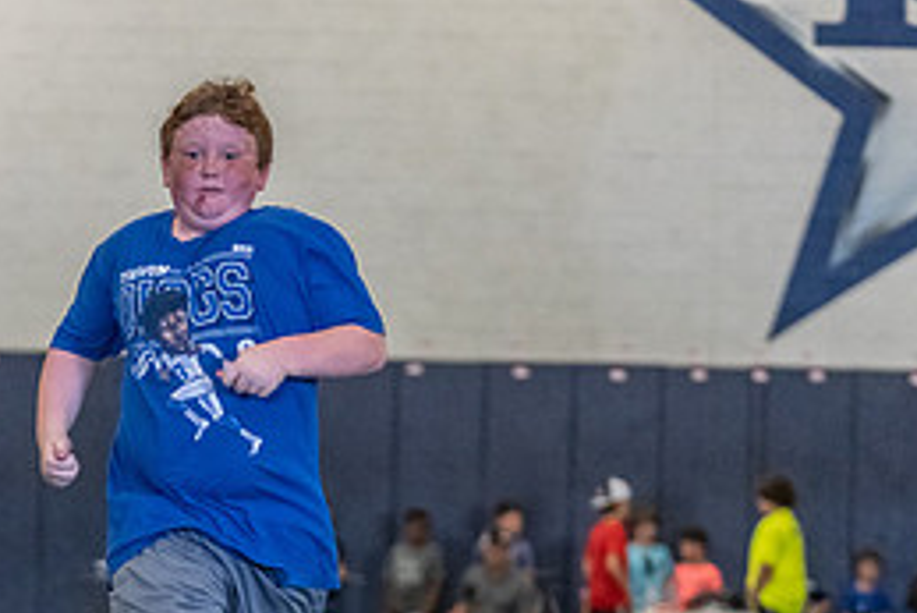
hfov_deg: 10.3
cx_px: 205
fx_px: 5097
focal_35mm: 200
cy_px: 508
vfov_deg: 6.9
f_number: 2.8
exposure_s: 1/1000
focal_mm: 86
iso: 10000
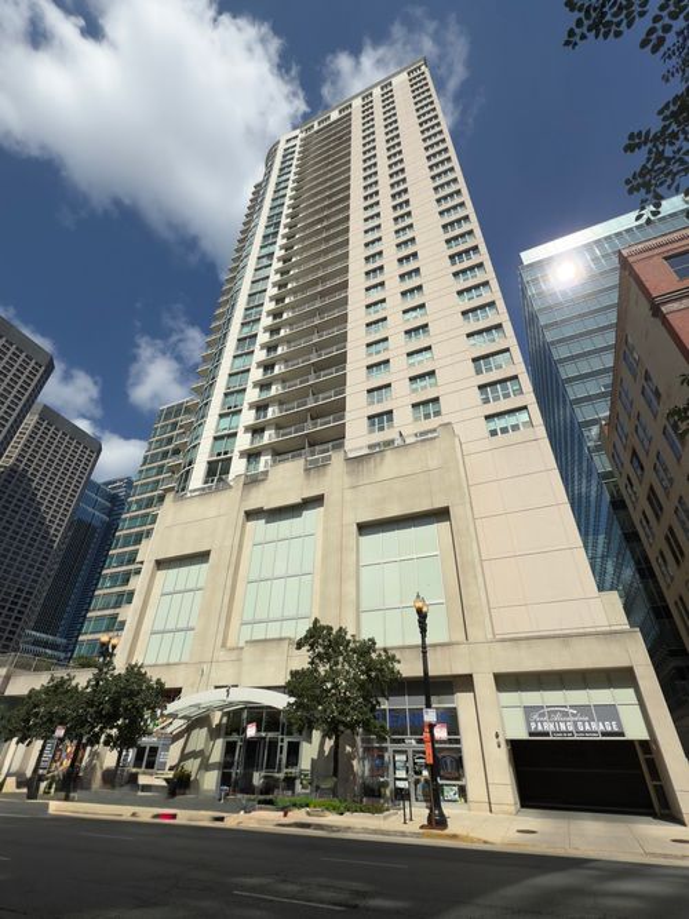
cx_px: 344
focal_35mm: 16
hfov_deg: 78.1
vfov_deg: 94.5
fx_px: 425
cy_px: 460
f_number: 2.2
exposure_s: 1/2004
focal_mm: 2.22
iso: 16
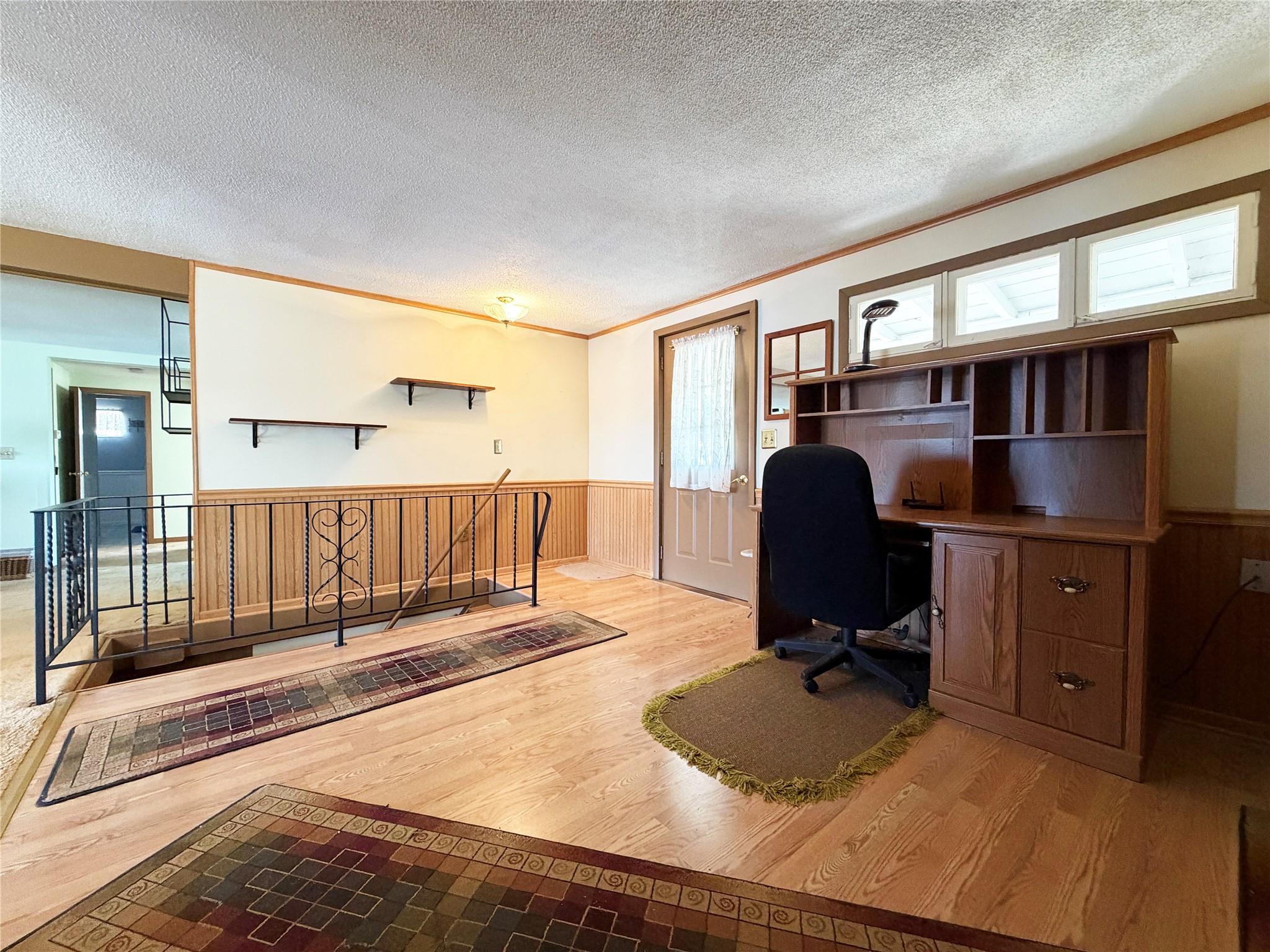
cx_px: 635
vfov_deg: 85.7
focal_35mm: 14
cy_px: 476
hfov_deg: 102.1
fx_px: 514
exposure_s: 1/60
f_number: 2.2
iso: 400
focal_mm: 2.22
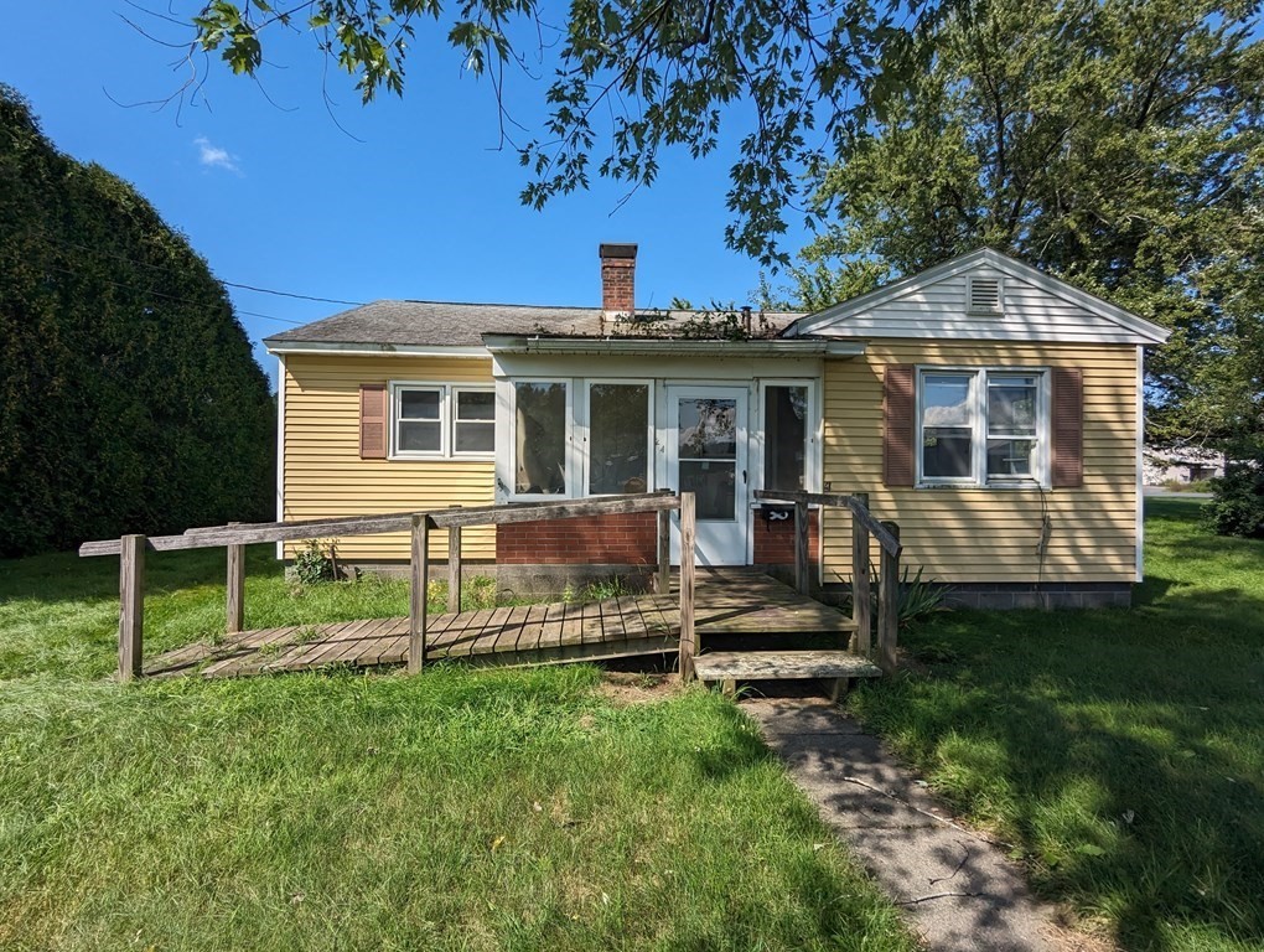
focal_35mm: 16
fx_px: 585
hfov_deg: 94.4
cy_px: 476
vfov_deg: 78.2
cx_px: 632
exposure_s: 1/1770
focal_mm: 2.35
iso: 43
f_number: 2.2
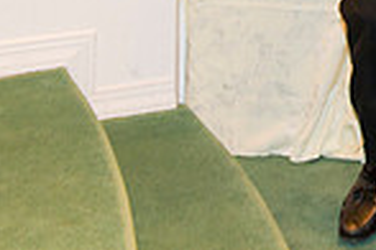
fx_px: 1399
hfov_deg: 14.0
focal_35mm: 134
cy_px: -240
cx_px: 614
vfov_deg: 9.6
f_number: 4
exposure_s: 1/60
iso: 1600
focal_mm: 34
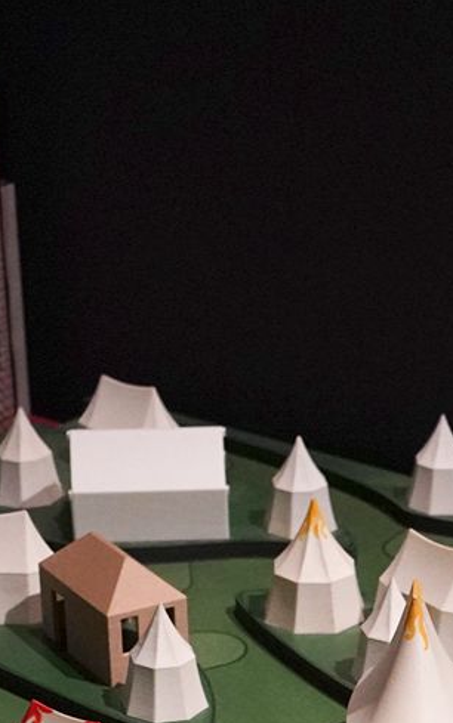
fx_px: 1974
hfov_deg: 13.0
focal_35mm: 100
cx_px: 354
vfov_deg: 19.8
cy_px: 818
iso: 3200
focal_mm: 24
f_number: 2.8
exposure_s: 1/80
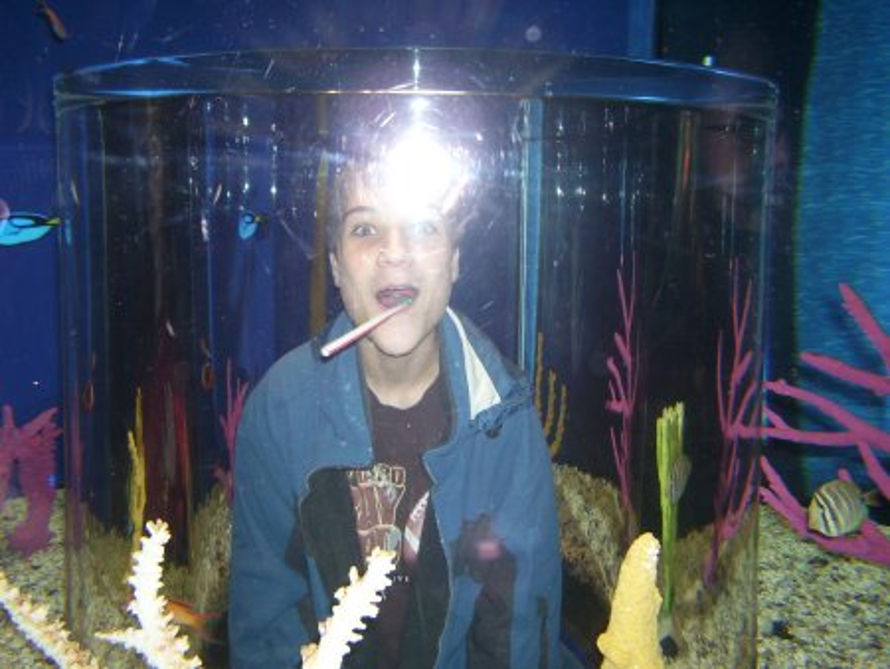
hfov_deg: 53.9
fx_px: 875
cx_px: 445
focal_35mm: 34
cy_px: 334
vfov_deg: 41.8
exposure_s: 1/60
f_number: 2.7
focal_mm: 5.6
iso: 80
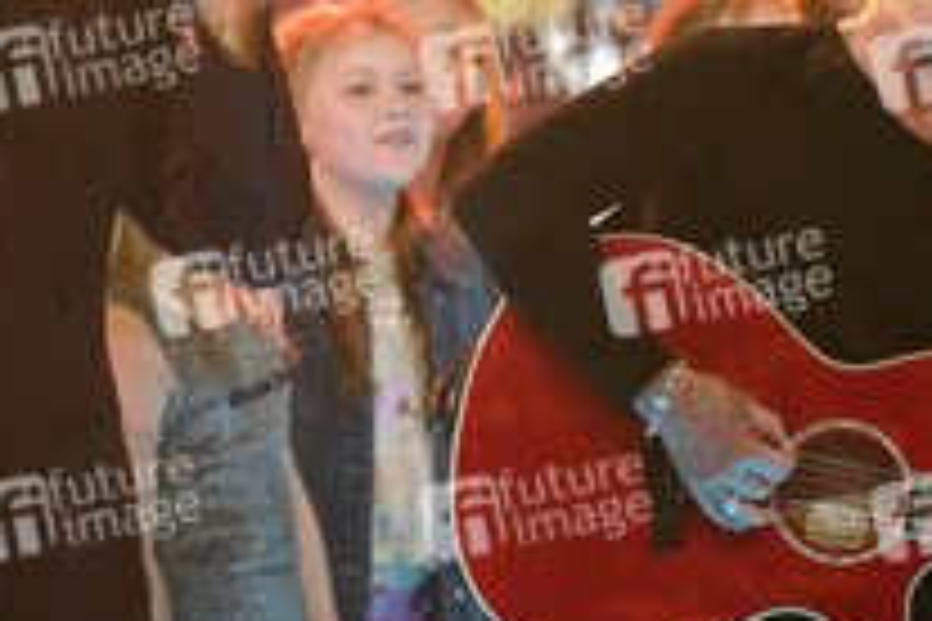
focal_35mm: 436
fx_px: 11287
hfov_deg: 4.7
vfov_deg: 3.2
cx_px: 597
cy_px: 171
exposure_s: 1/160
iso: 3200
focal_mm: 200
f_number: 5.6
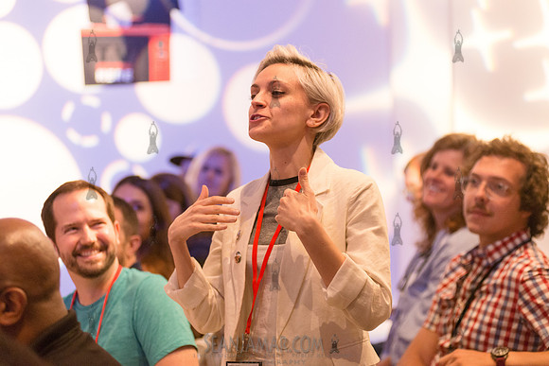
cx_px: 274
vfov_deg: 17.1
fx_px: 1220
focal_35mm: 80
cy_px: 183
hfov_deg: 25.4
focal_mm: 80
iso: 4000
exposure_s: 1/200
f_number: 2.8
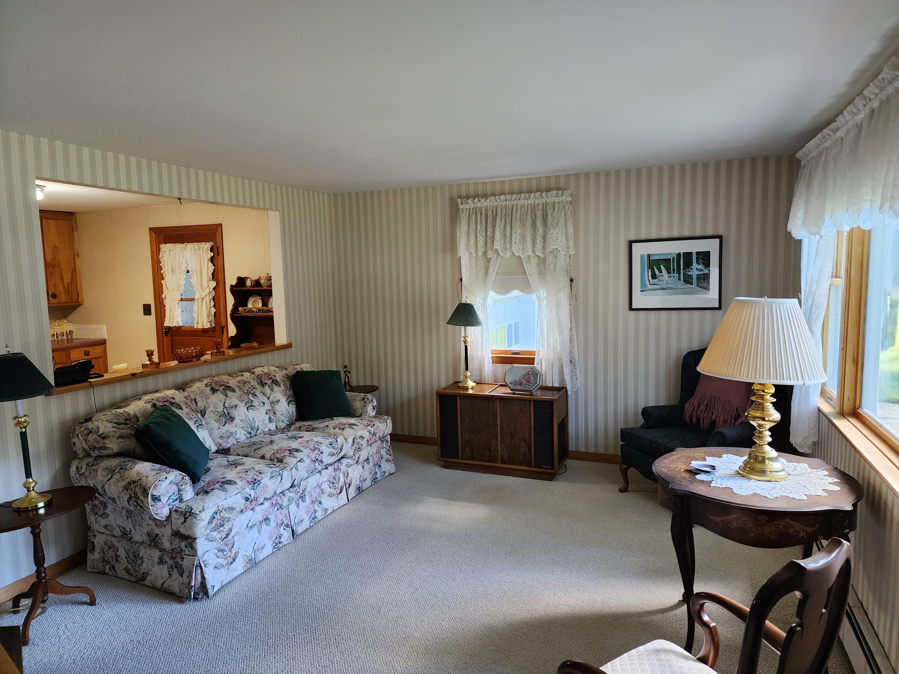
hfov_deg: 73.9
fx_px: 597
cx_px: 450
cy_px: 337
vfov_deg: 58.9
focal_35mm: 23
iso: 400
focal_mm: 6.4
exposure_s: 1/120
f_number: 1.8
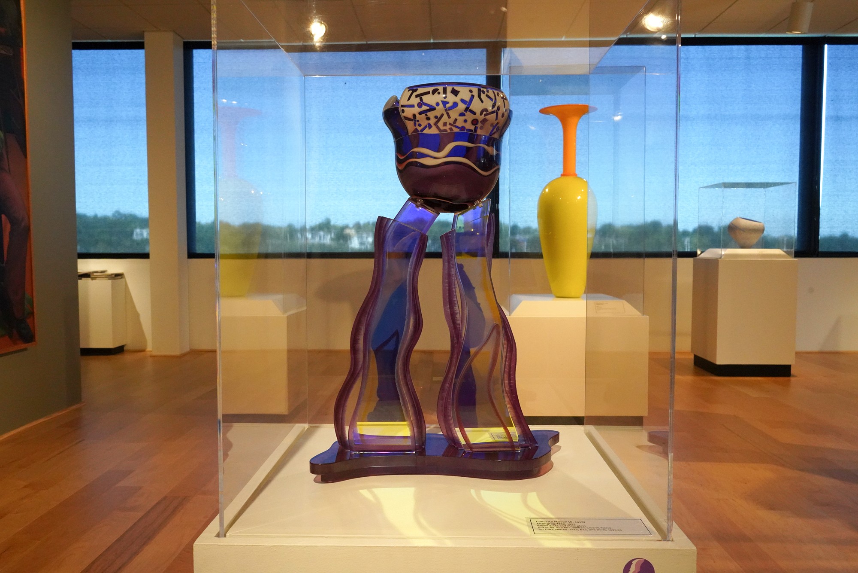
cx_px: 429
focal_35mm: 31
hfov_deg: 60.3
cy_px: 286
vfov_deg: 42.3
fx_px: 739
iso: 6400
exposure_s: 1/100
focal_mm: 31
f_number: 13
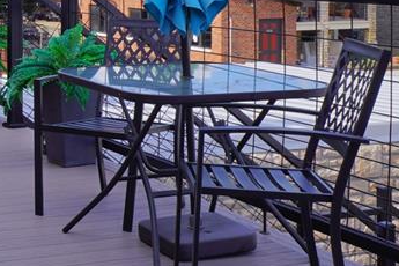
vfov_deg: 15.1
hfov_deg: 21.8
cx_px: -25
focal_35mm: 89
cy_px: -1
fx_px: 986
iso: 100
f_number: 8
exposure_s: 1/125
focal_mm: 20
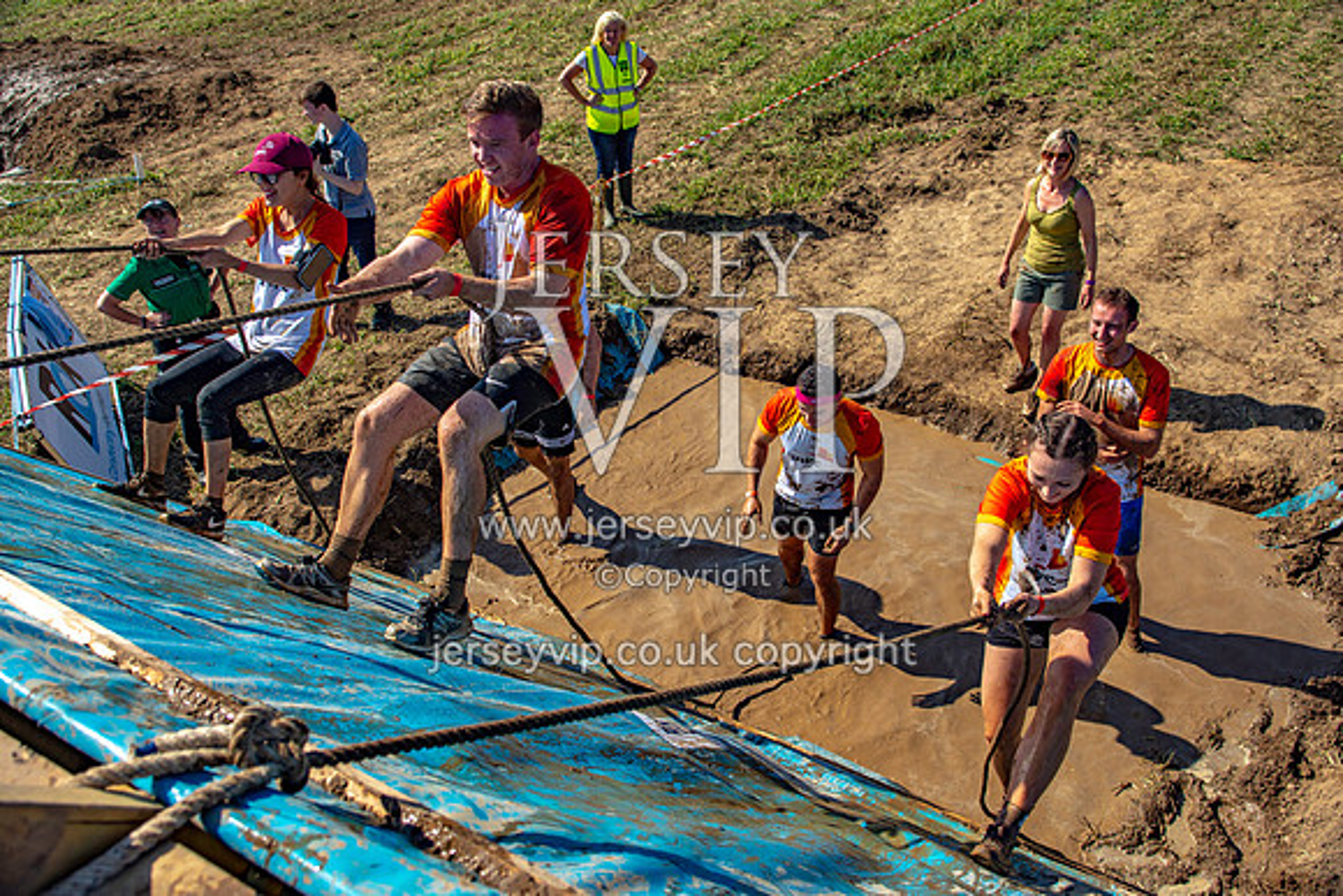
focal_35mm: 32
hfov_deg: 59.3
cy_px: 434
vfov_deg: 41.6
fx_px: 1181
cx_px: 678
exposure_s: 1/4000
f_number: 4
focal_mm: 20
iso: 100
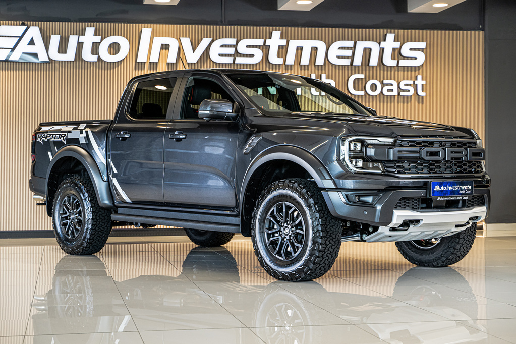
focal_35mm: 68
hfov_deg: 29.7
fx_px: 975
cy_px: 172
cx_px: 258
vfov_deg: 20.0
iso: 640
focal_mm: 68
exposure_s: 1/125
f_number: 4.5
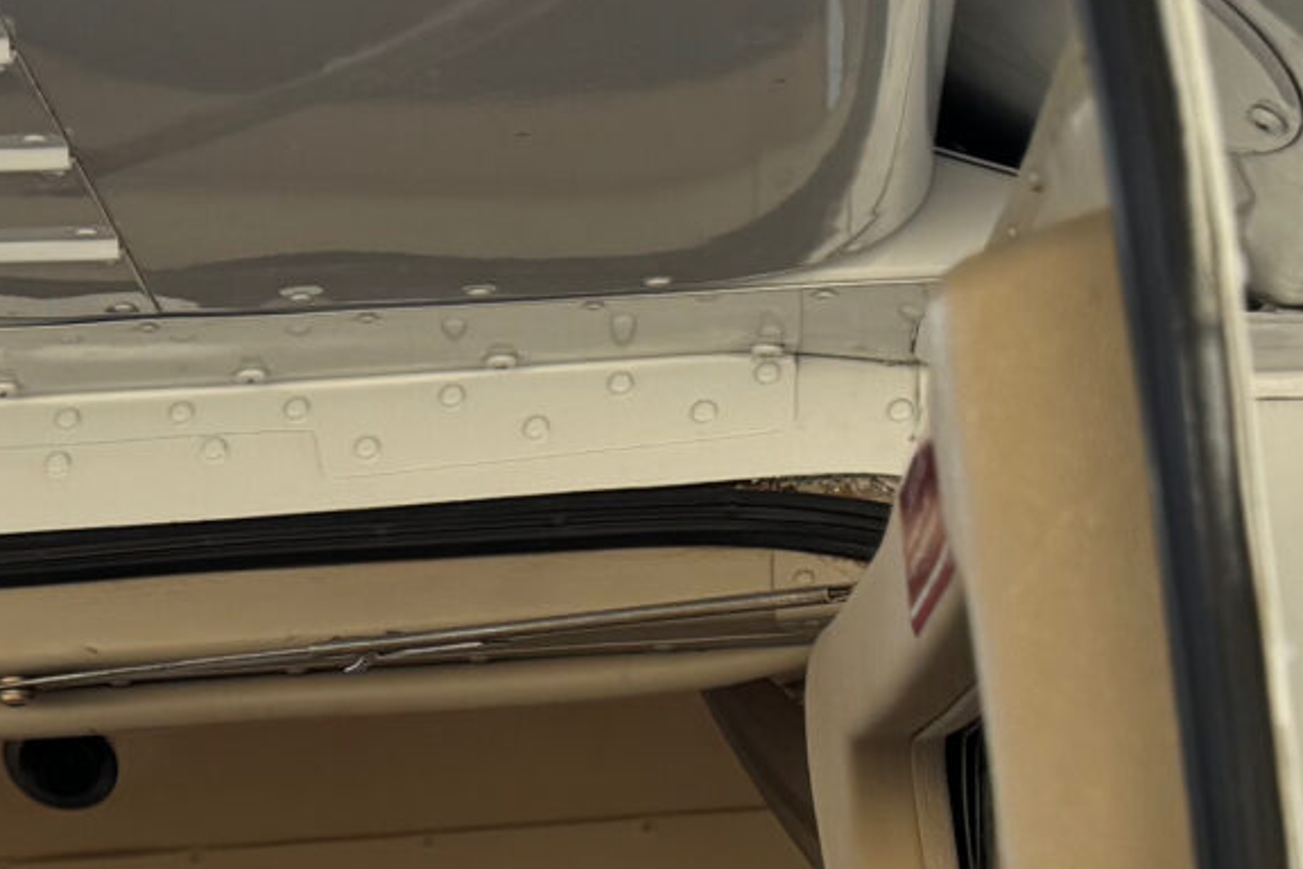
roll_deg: -1.9
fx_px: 4017
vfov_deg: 11.5
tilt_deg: -7.9
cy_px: 1561
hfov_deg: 17.5
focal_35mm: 111
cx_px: -301
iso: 80
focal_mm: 6.76
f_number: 1.78
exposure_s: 1/1076
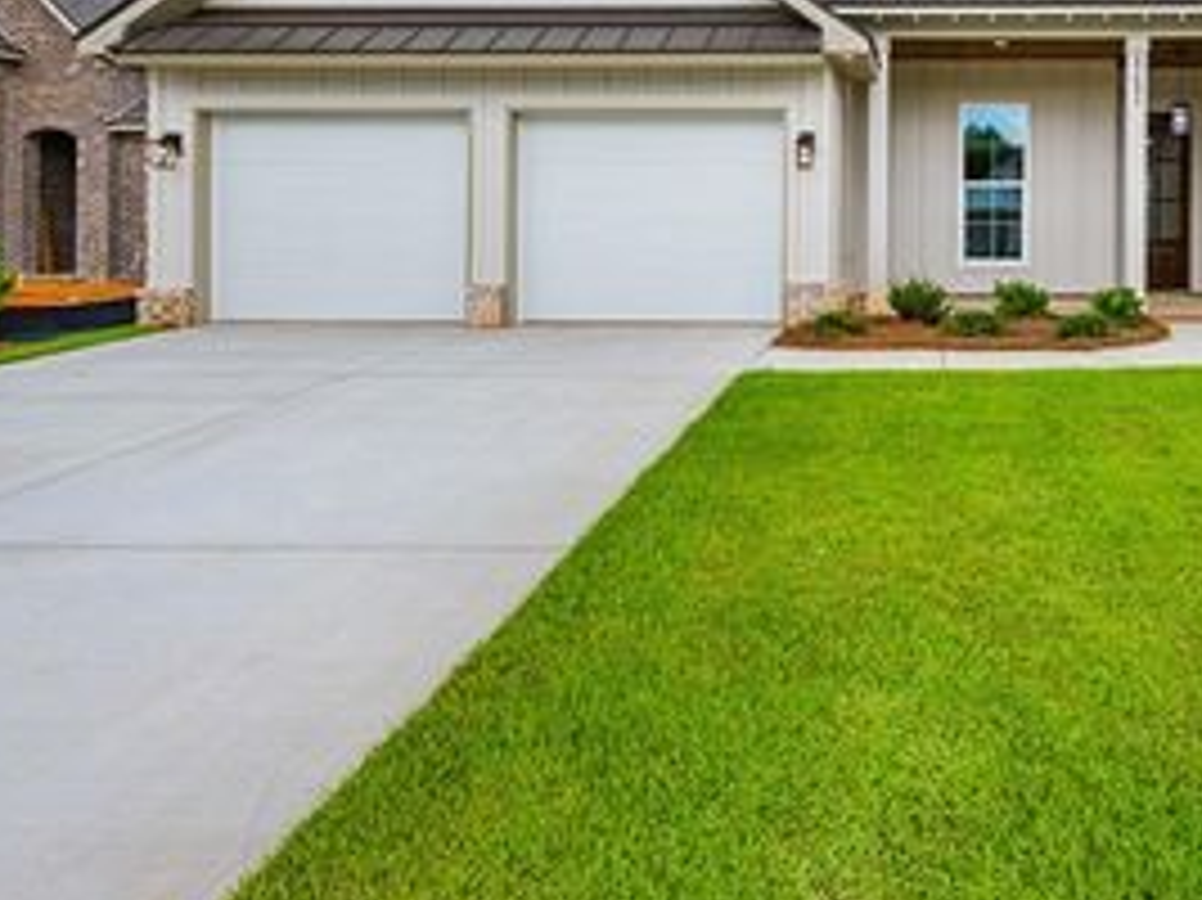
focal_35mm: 27
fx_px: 937
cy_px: 236
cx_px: 932
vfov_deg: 49.5
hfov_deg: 60.9
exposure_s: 1/125
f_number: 11
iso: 400
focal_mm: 15
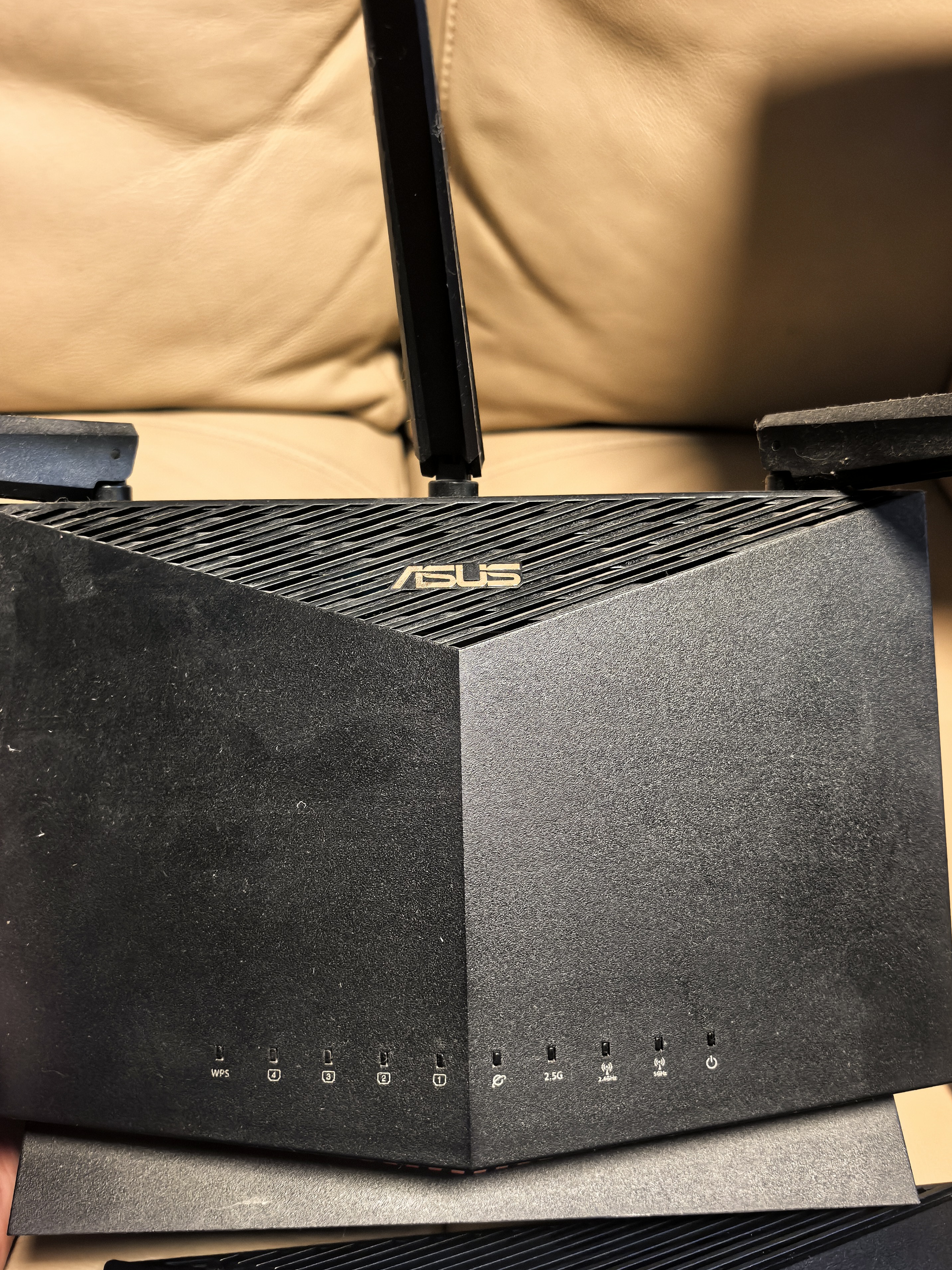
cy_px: 669
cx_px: 452
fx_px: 1064
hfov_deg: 48.2
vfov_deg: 61.6
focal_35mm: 29
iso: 3200
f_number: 2
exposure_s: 1/226
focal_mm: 6.98
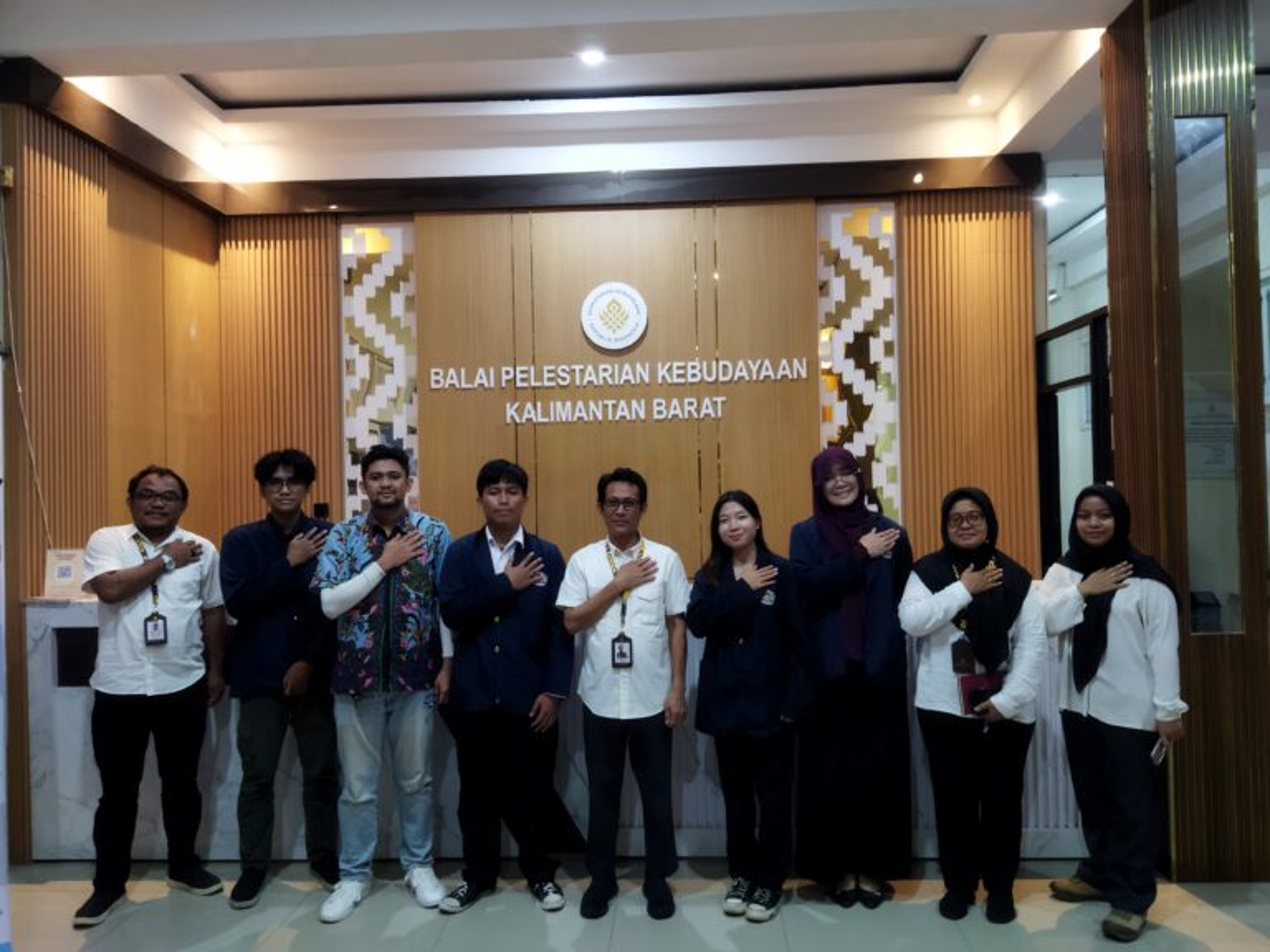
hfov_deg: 65.3
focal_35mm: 27
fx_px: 991
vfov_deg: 51.4
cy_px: 476
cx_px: 635
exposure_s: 1/25
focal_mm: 4.71
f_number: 1.79
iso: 230
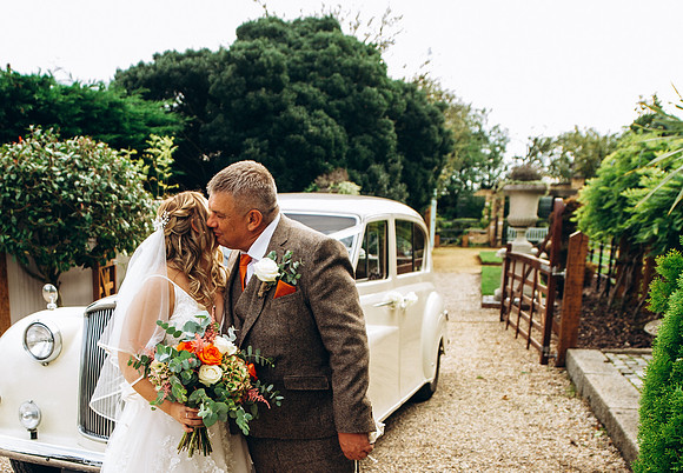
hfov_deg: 45.5
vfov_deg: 31.6
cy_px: 402
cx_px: 246
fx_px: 804
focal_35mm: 42
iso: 160
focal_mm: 24
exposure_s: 1/160
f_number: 3.5
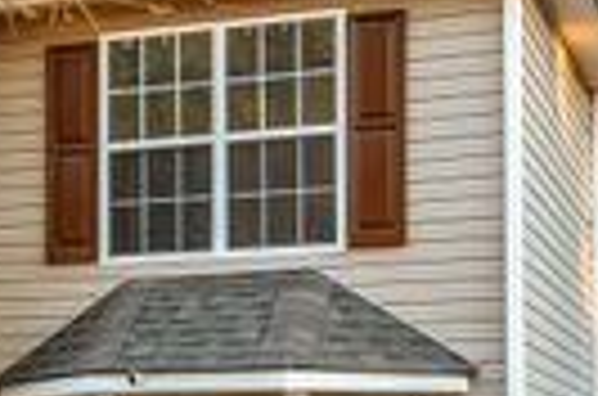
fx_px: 1873
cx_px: -243
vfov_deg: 11.9
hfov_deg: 16.8
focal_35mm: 113
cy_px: 389
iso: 3200
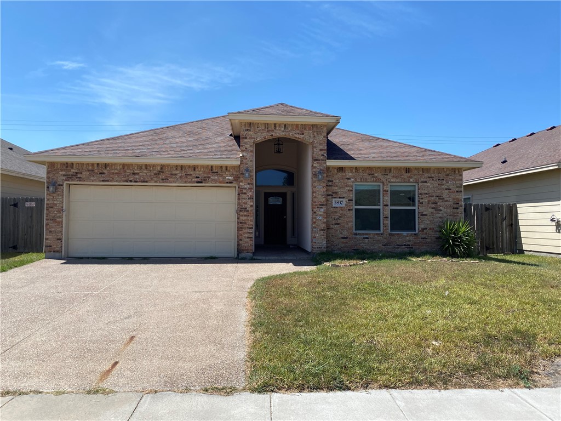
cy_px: 210
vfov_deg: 53.1
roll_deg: -0.4
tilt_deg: +1.1
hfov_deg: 67.3
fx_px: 421
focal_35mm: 26
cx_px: 280
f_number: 1.8
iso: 32
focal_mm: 4.25
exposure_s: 1/3300
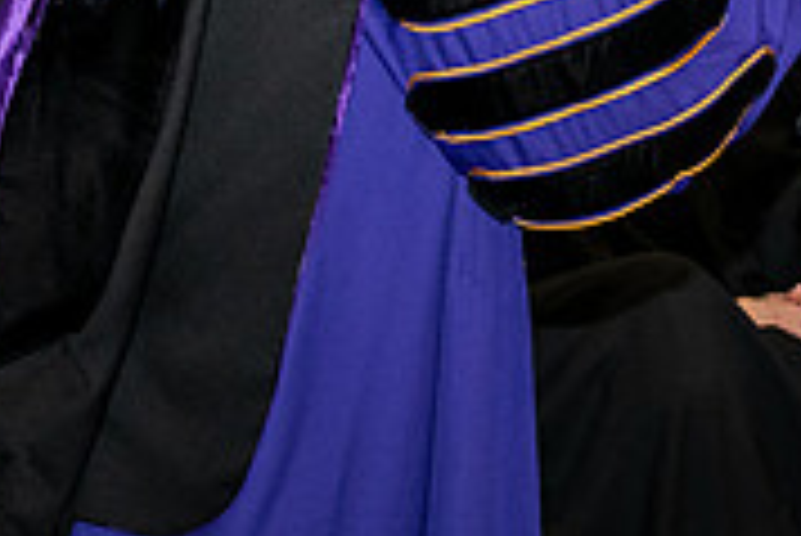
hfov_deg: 9.0
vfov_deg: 6.0
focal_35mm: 228
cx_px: 806
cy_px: -200
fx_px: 5077
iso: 1600
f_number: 5.6
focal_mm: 70
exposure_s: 1/200
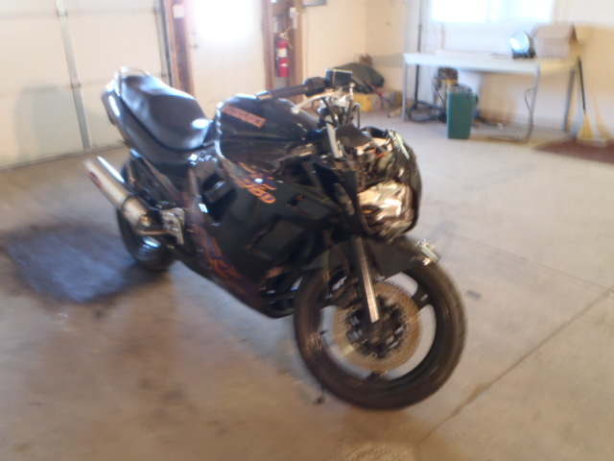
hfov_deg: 63.4
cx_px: 307
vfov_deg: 49.7
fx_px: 497
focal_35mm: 28
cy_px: 230
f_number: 3.5
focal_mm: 5
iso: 200
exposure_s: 1/5
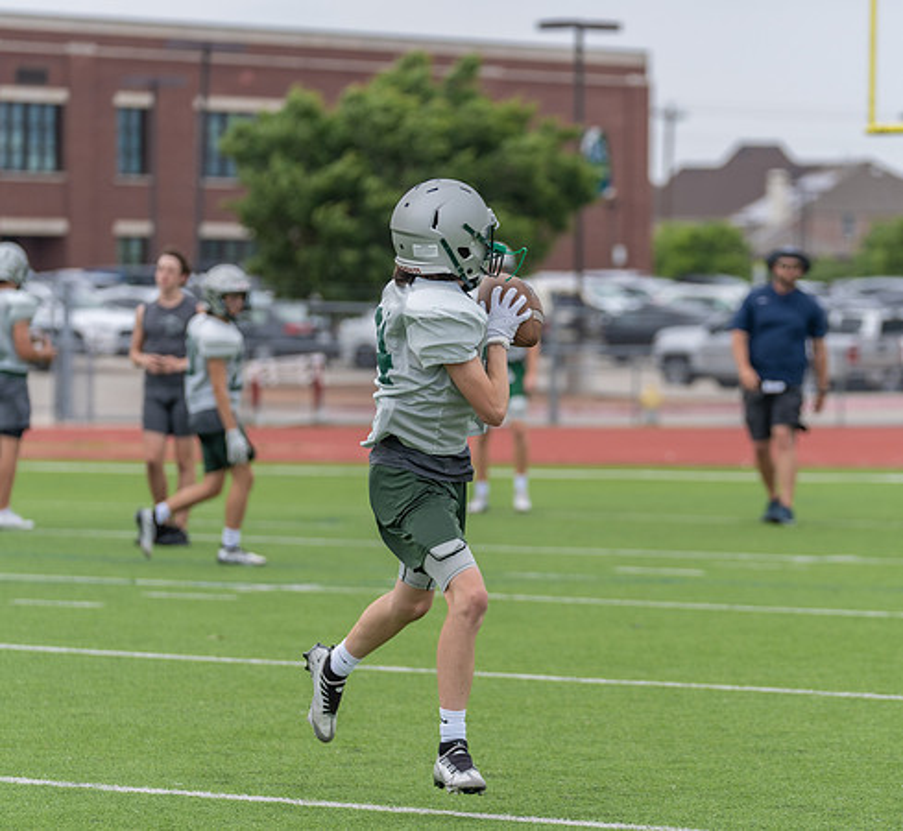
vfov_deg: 8.6
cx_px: 515
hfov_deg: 9.4
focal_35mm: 195
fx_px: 5519
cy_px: 441
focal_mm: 150
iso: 160
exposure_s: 1/1250
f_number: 3.5
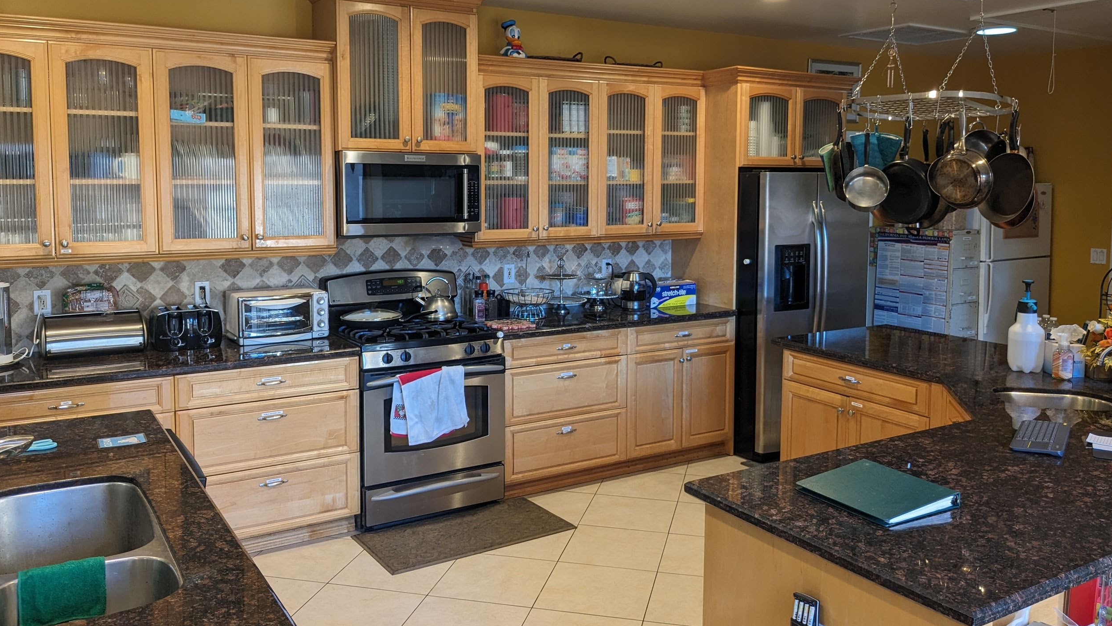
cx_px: 558
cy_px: 258
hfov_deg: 64.3
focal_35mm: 30
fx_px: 885
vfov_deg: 38.8
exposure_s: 1/24
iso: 63
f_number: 1.73
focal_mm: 4.38
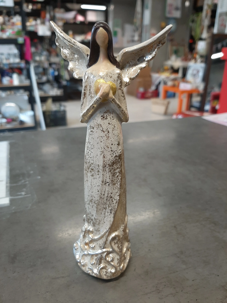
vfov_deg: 67.3
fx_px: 227
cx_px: 114
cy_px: 152
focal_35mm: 26
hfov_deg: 53.1
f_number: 1.7
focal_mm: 3.93
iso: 80
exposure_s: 1/50
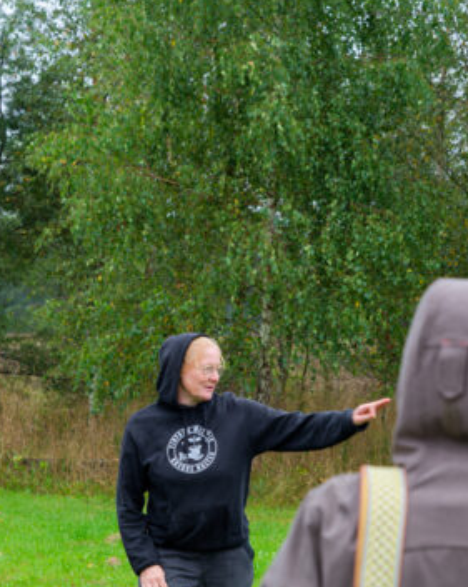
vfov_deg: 16.2
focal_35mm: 119
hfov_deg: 12.9
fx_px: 2063
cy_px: 366
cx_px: 140
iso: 800
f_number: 5
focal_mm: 58
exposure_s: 1/80
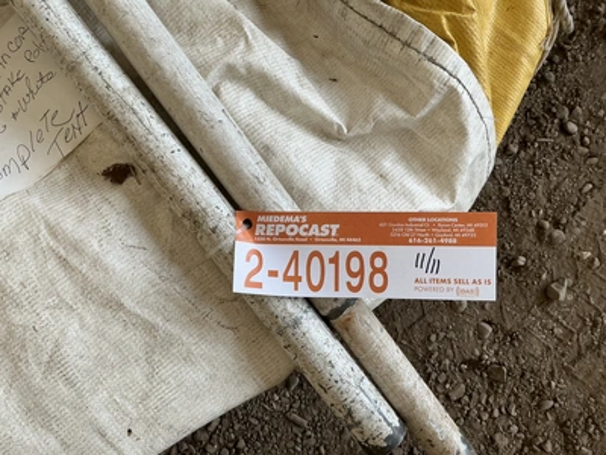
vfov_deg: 49.7
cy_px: 228
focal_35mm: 28
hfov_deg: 63.4
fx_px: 490
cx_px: 303
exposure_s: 1/122
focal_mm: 3
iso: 20
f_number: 1.8
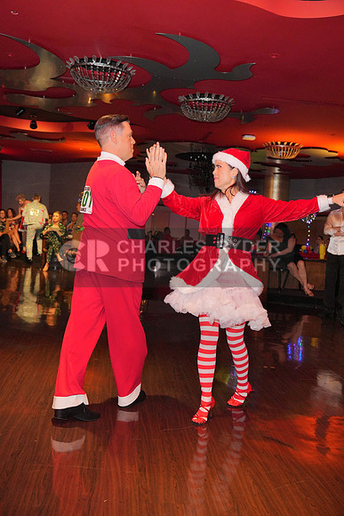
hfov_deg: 40.0
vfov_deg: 57.2
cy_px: 258
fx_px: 473
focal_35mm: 33
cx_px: 172
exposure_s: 1/200
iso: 4000
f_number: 4
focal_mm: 33
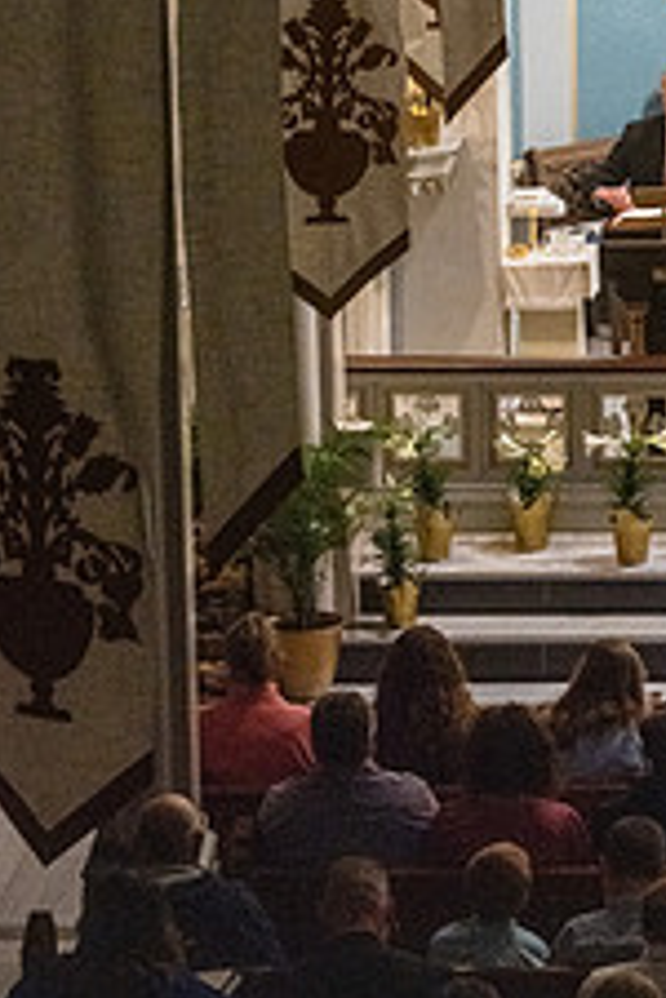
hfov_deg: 7.7
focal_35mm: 178
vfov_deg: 11.5
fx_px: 4939
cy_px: 200
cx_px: 440
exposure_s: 1/40
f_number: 14
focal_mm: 89
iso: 5000
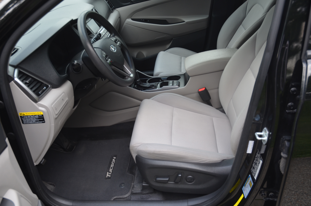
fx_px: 310
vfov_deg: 36.7
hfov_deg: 53.2
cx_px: 156
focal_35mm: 36
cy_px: 103
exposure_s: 1/100
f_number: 5
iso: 400
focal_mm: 24
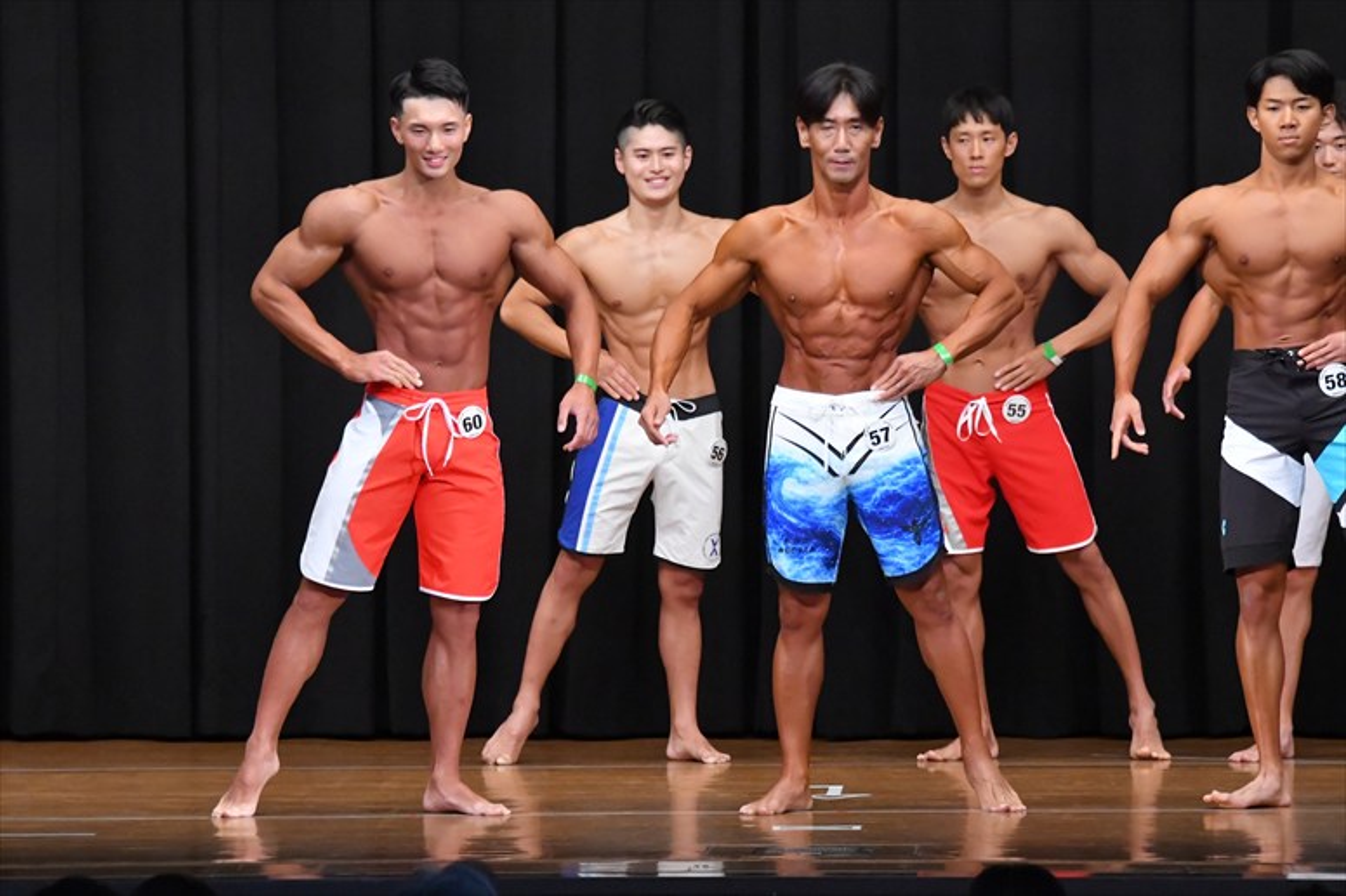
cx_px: 673
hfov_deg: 9.2
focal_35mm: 225
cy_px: 448
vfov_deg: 6.1
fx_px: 8409
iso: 8000
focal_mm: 150
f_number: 5.6
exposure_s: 1/400
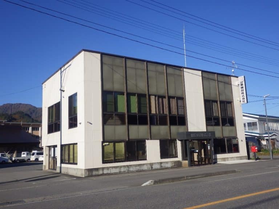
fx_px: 266
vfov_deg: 42.9
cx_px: 140
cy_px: 104
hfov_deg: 55.4
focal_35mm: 33
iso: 125
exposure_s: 1/200
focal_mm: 5.9
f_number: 9.5
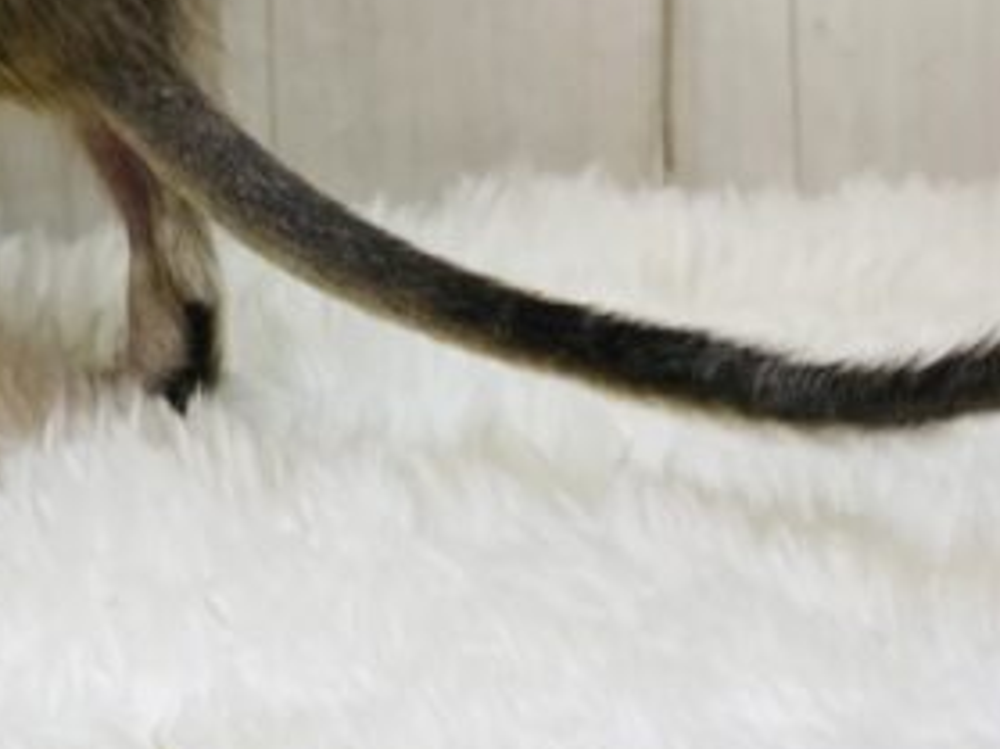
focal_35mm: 112
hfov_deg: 17.6
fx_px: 3234
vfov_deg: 12.3
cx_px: 405
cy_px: -509
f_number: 1.8
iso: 80
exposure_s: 1/100
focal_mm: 4.25
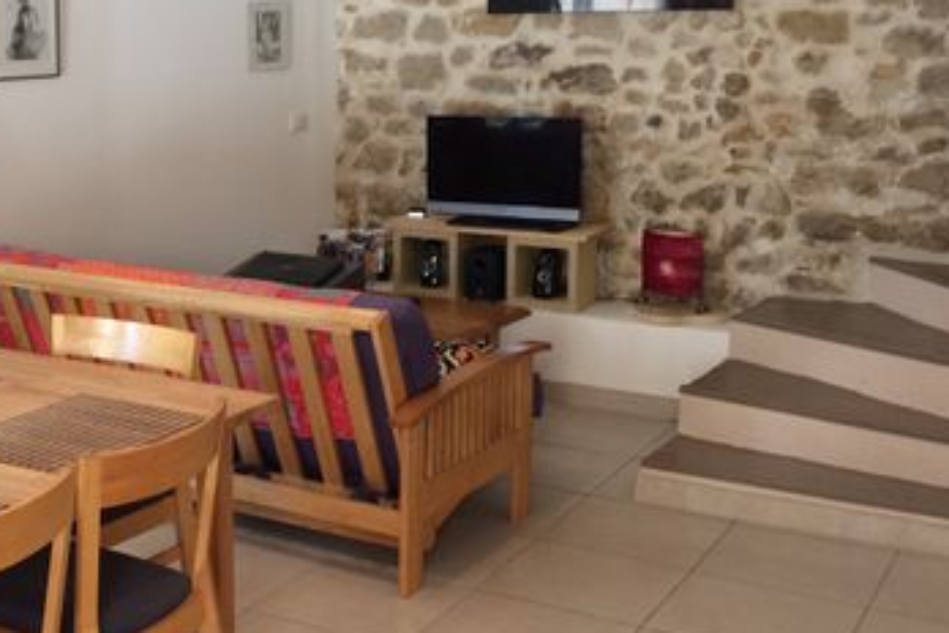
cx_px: 213
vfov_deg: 25.9
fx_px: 1371
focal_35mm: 52
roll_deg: +0.2
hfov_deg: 37.1
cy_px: 256
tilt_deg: -10.7
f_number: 2.2
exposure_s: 1/33
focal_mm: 4.15
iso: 100
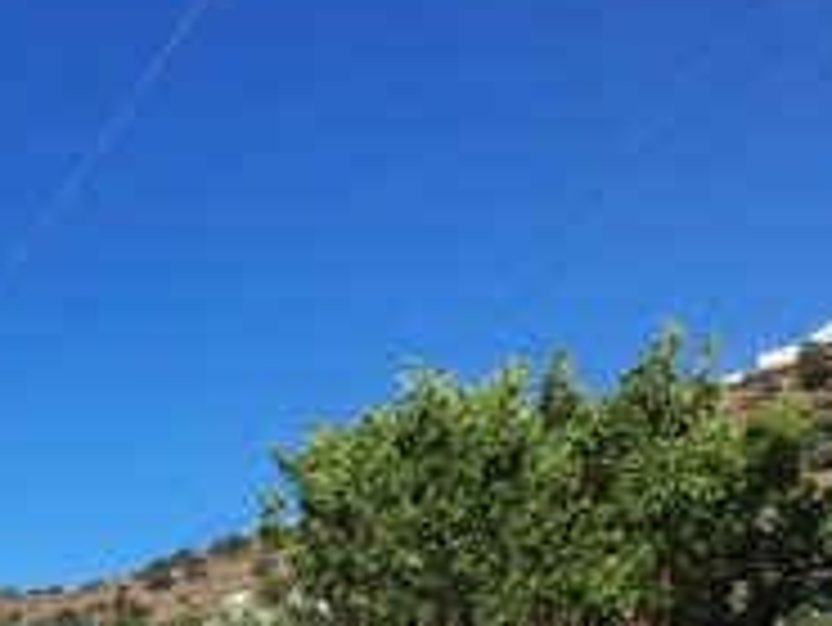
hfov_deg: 39.5
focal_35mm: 41
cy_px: 851
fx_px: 986
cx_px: -27
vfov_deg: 27.9
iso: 40
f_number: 2.2
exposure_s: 1/1333
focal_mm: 1.42
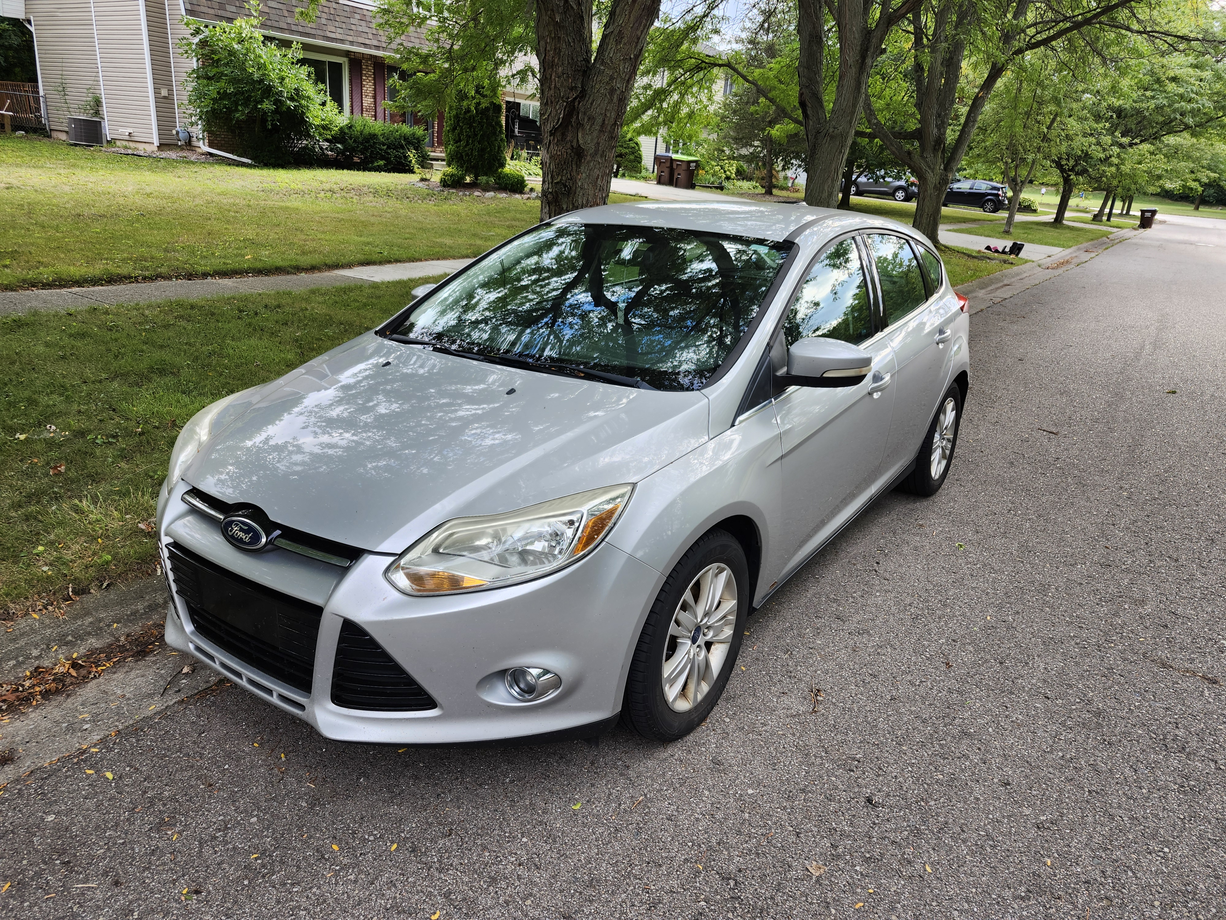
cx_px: 613
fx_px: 815
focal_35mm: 23
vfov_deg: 58.9
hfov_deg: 73.9
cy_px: 460
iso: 40
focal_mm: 5.54
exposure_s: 1/180
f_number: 1.8
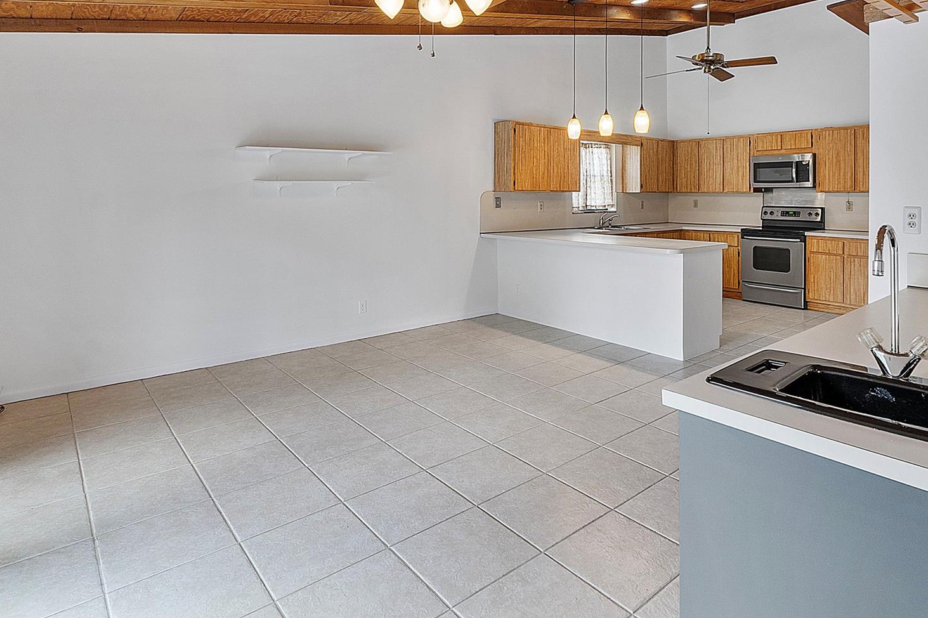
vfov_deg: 57.8
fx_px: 541
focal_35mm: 21
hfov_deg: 80.7
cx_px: 531
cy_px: 193
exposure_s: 1/8
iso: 250
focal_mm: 10
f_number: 9
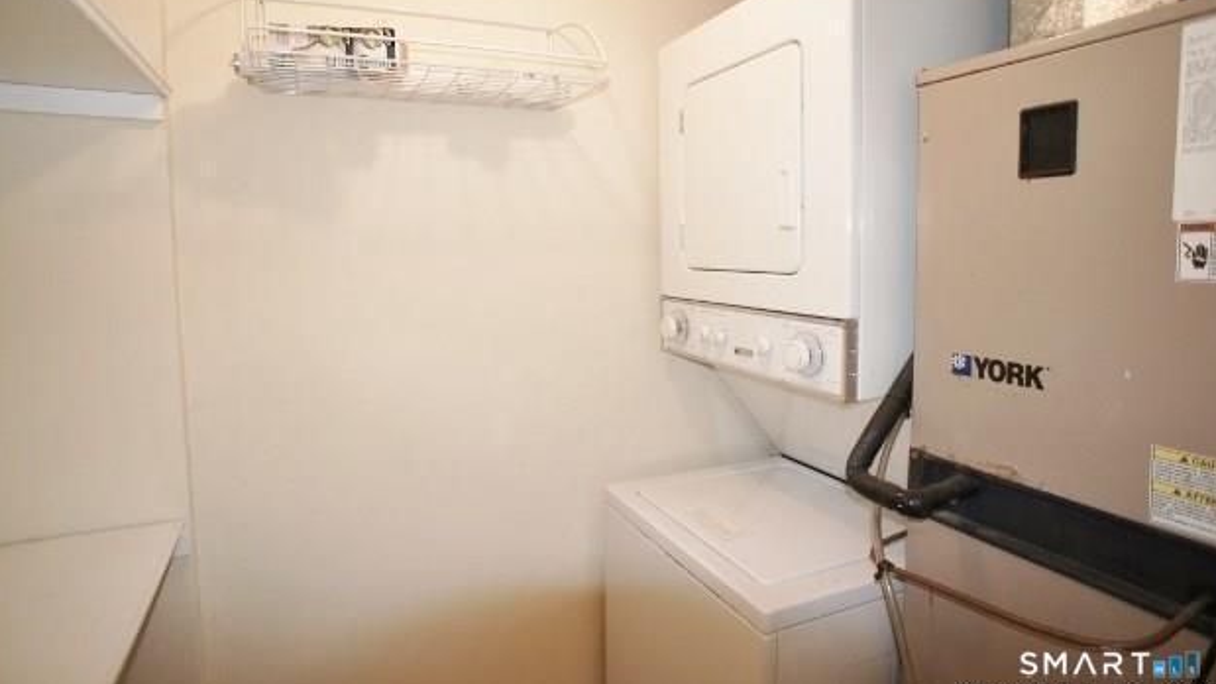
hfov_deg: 71.9
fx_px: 838
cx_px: 609
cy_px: 297
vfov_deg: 44.3
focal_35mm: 26
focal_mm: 16
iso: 500
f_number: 2.8
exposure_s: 1/160
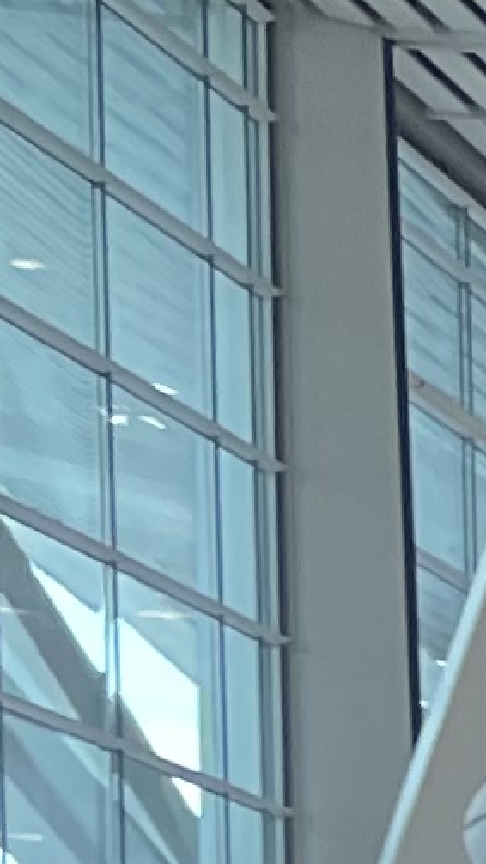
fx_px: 5200
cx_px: 2746
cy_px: 2051
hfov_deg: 4.3
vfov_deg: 8.7
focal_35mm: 227
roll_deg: -1.1
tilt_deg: -6.9
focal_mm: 4.2
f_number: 1.6
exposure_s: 1/96
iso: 125
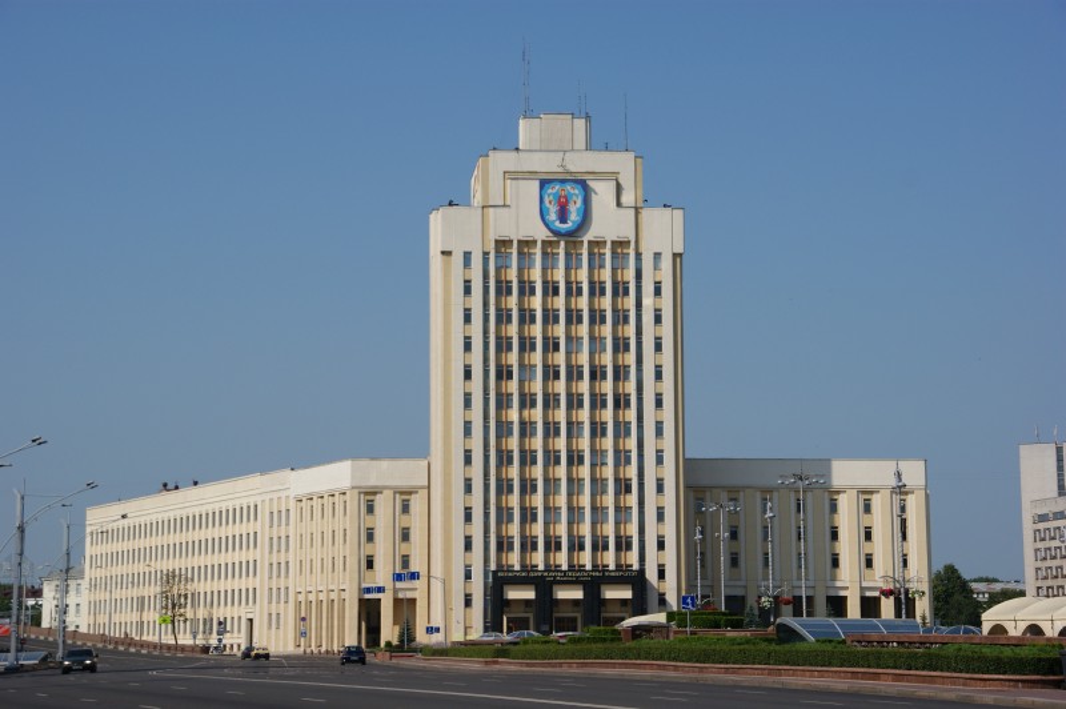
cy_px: 354
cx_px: 533
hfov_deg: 24.6
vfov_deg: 16.5
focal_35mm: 82
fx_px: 2441
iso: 100
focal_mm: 55
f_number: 9
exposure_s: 1/500
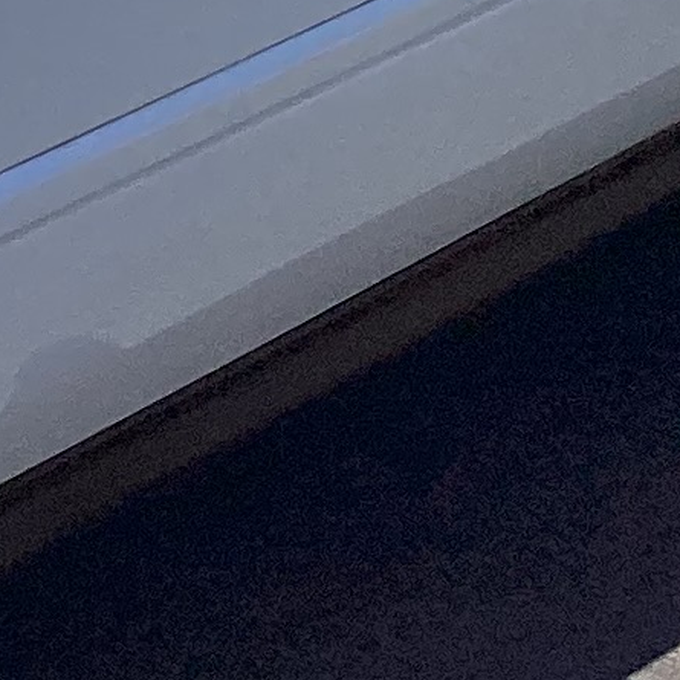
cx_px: -1035
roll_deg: -0.1
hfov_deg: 8.0
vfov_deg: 8.7
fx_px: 4467
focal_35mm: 201
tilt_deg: -22.1
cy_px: 332
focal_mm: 3.3
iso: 25
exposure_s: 1/2915
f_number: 2.4
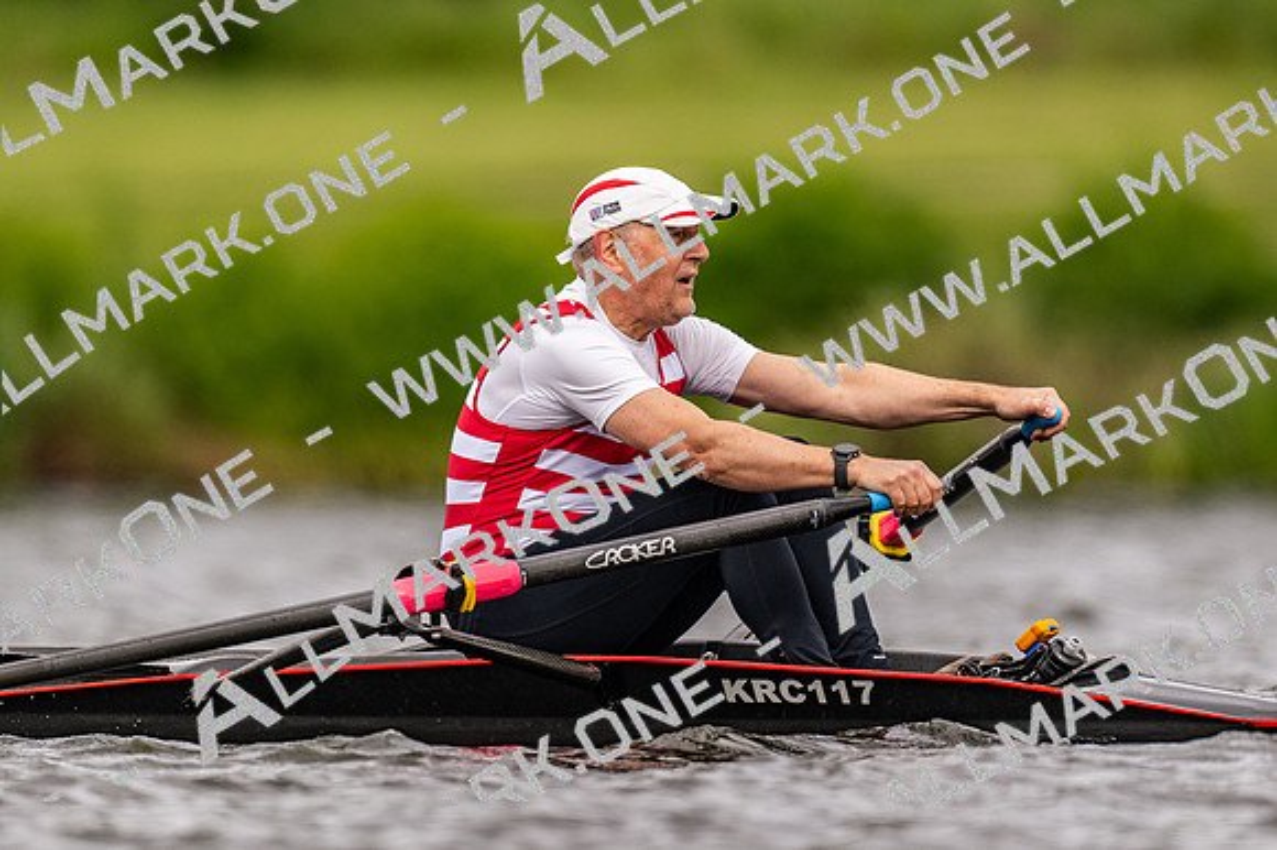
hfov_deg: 2.3
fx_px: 31906
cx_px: 638
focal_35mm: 900
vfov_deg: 1.5
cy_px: 425
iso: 640
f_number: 4
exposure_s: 1/2500
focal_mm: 600
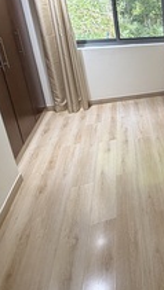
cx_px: 242
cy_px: 69
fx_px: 255
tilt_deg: -16.1
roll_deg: -0.6
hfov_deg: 26.5
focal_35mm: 33
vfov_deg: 56.3
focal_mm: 2.22
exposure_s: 1/50
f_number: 2.2
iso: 200
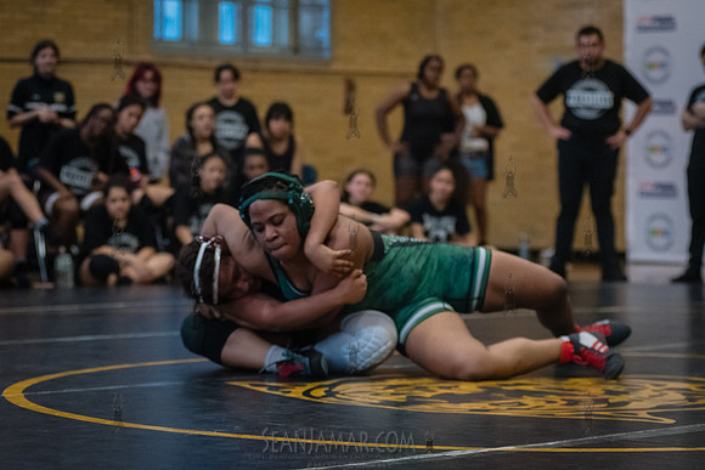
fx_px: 2223
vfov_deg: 12.1
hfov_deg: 18.0
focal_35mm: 113
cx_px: 333
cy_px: 193
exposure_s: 1/400
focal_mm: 92
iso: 5000
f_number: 3.5
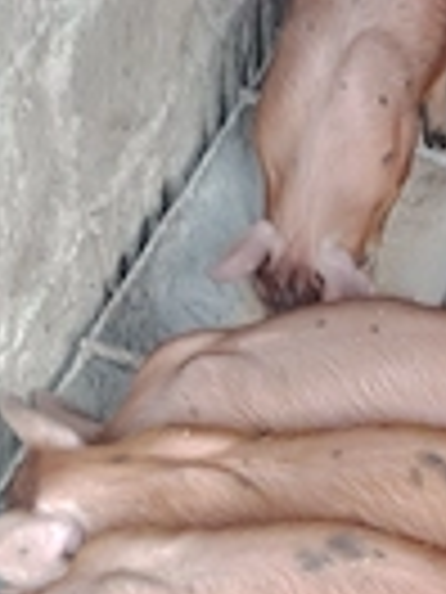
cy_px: 860
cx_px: 437
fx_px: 1254
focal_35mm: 73
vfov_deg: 22.5
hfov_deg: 19.6
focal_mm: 5.25
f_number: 1.75
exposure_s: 1/50
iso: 609
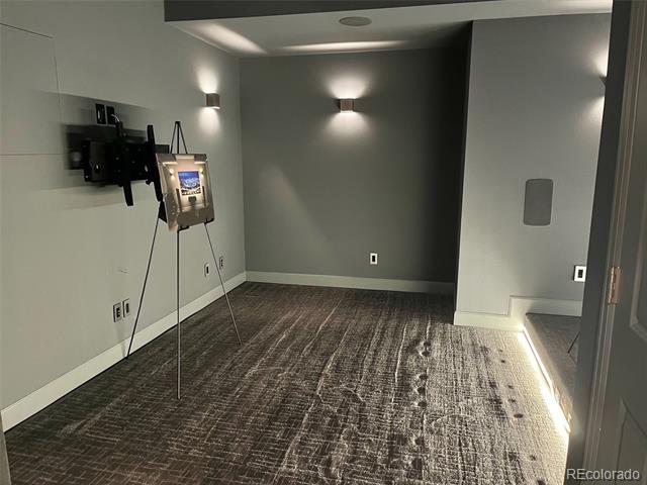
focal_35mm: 26
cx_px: 324
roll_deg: -0.9
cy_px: 242
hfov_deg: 67.3
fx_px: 486
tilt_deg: -11.5
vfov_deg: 53.1
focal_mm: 5.1
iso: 640
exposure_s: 1/30
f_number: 1.6
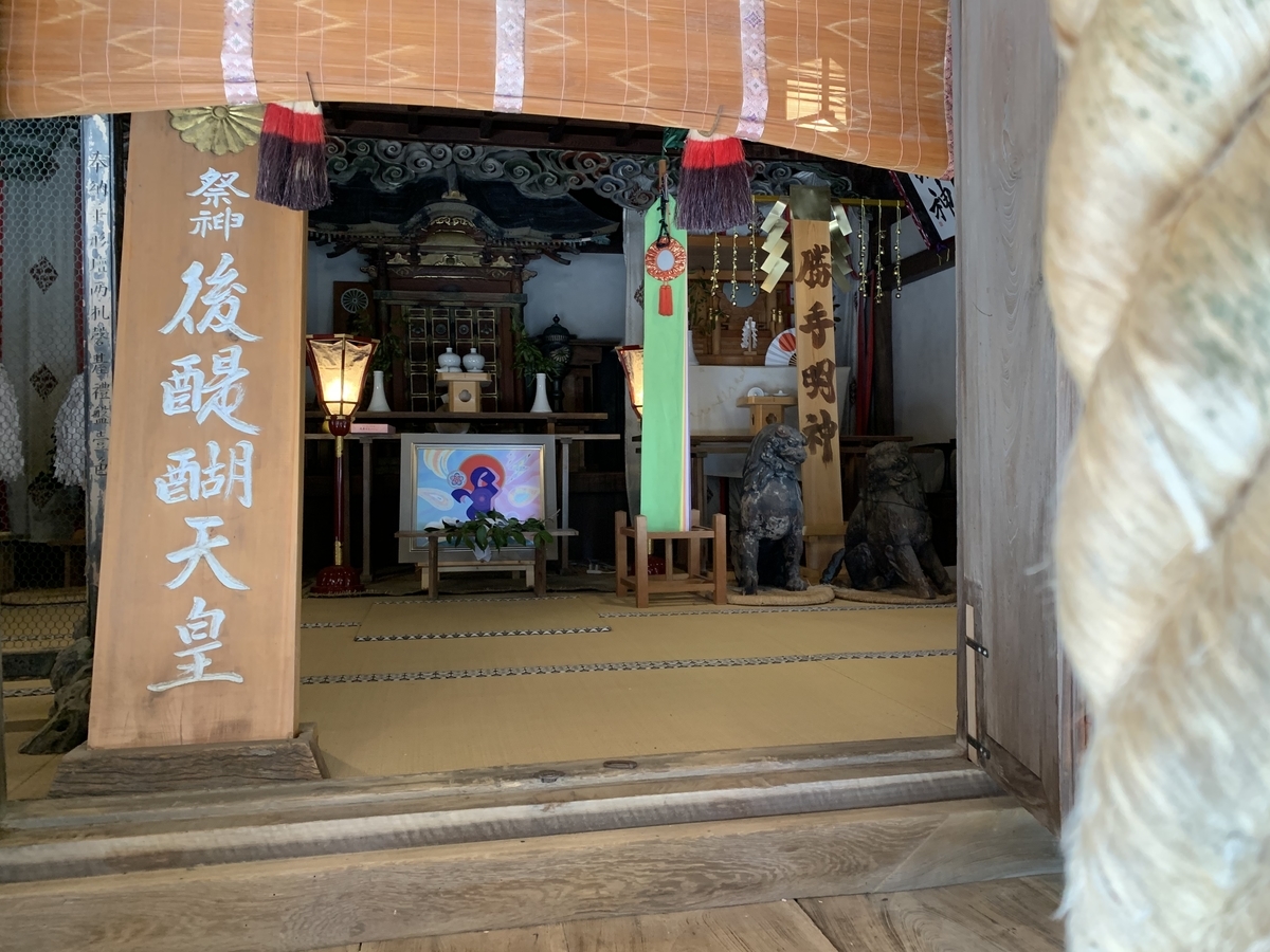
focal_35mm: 26
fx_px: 954
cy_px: 476
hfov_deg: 67.3
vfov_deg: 53.1
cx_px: 635
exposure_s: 1/60
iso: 200
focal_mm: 4.25
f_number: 1.8
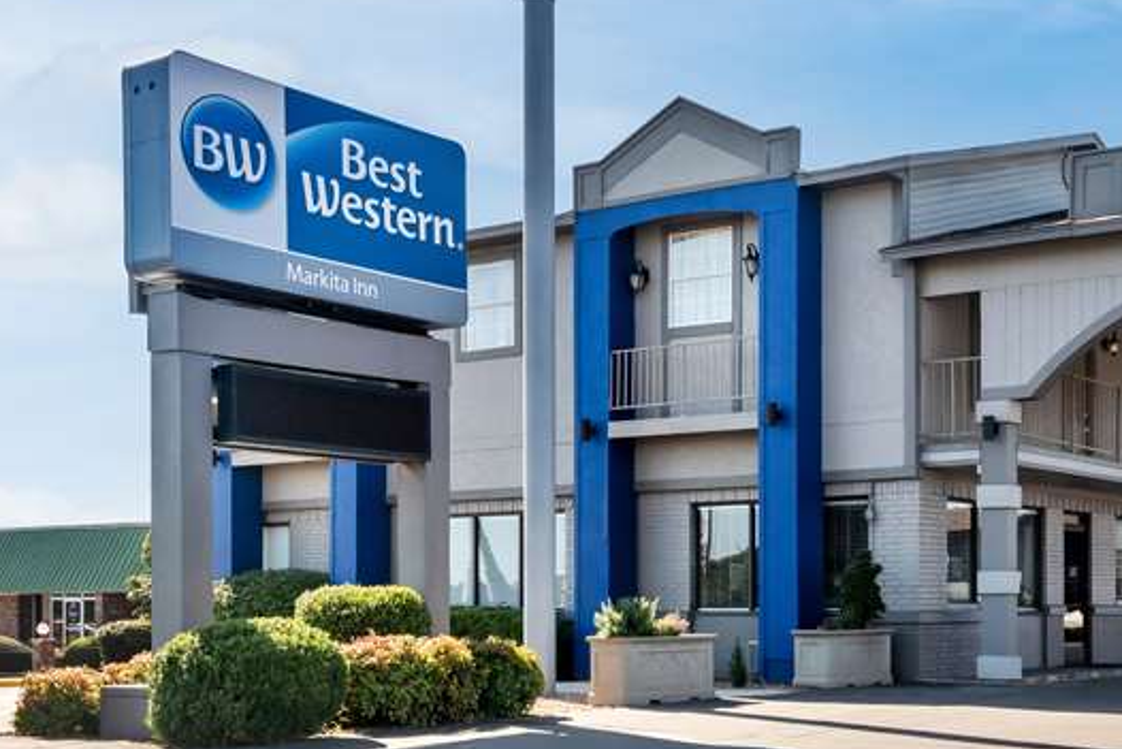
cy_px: 117
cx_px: 935
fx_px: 1091
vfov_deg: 36.2
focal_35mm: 35
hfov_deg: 50.3
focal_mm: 18
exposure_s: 1/1250
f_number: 8
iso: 400
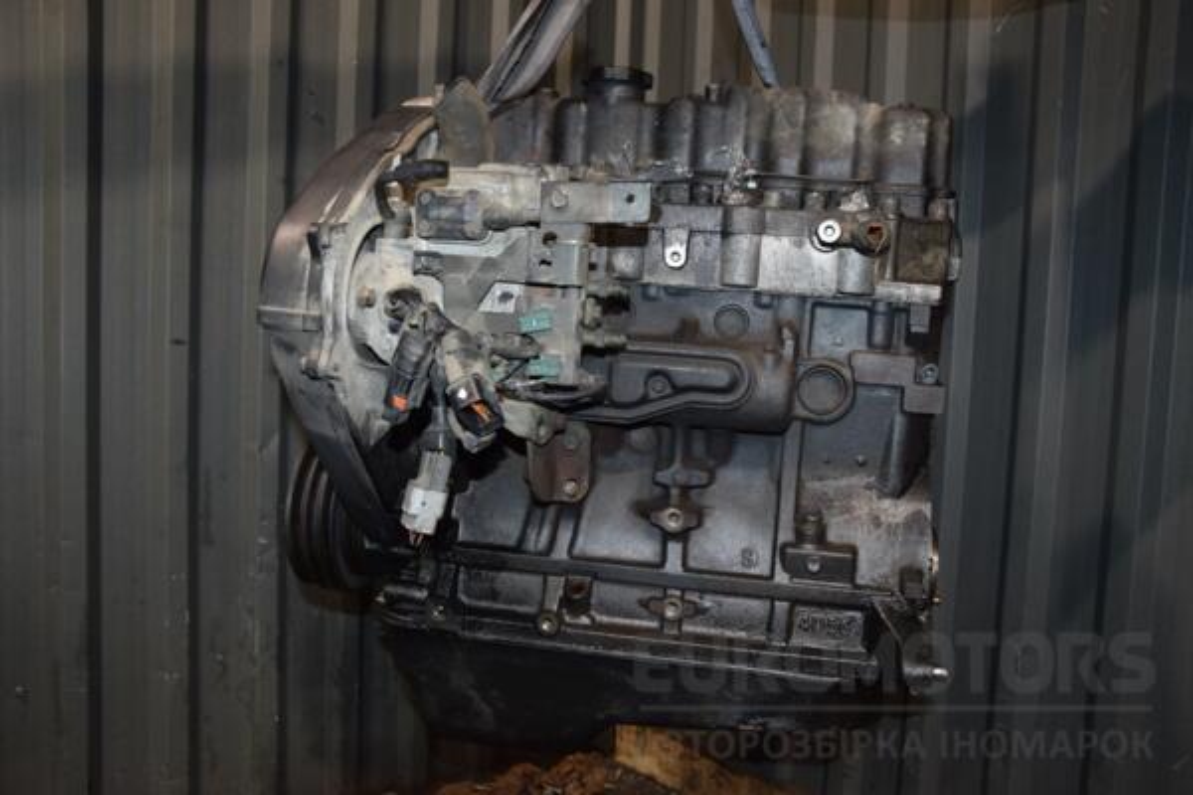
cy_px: 398
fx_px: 1044
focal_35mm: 32
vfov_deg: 41.7
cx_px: 596
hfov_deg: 59.5
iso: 800
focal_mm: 21
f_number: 5
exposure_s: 1/60
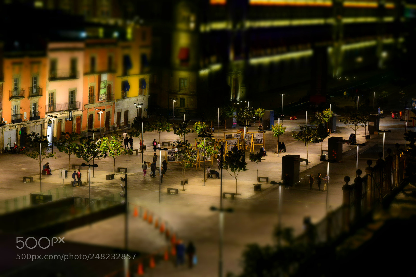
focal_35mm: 82
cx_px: 208
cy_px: 138
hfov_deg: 24.6
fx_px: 953
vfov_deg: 16.5
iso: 1600
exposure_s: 1/15
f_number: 5.6
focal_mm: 55
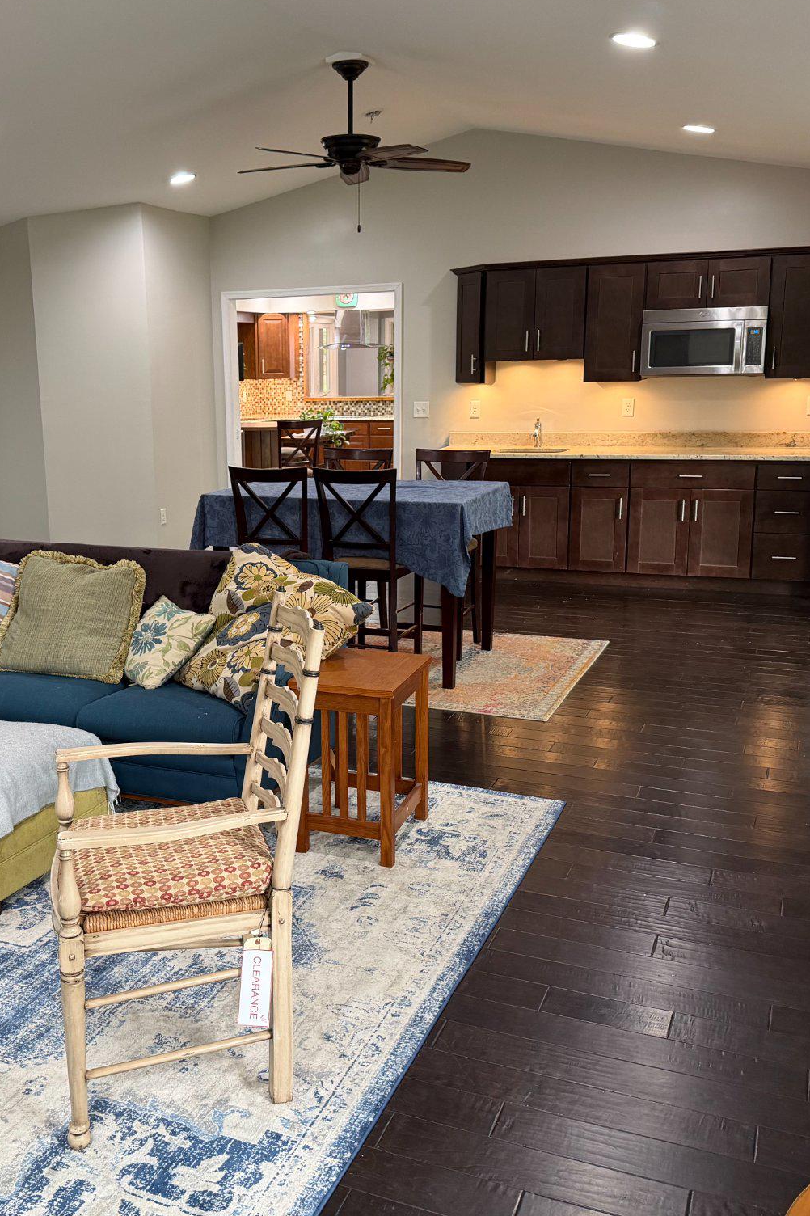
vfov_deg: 55.8
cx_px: 281
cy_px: 596
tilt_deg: -12.0
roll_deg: +1.1
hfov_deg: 38.5
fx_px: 1148
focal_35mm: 34
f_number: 1.78
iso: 250
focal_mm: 6.76
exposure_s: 1/60
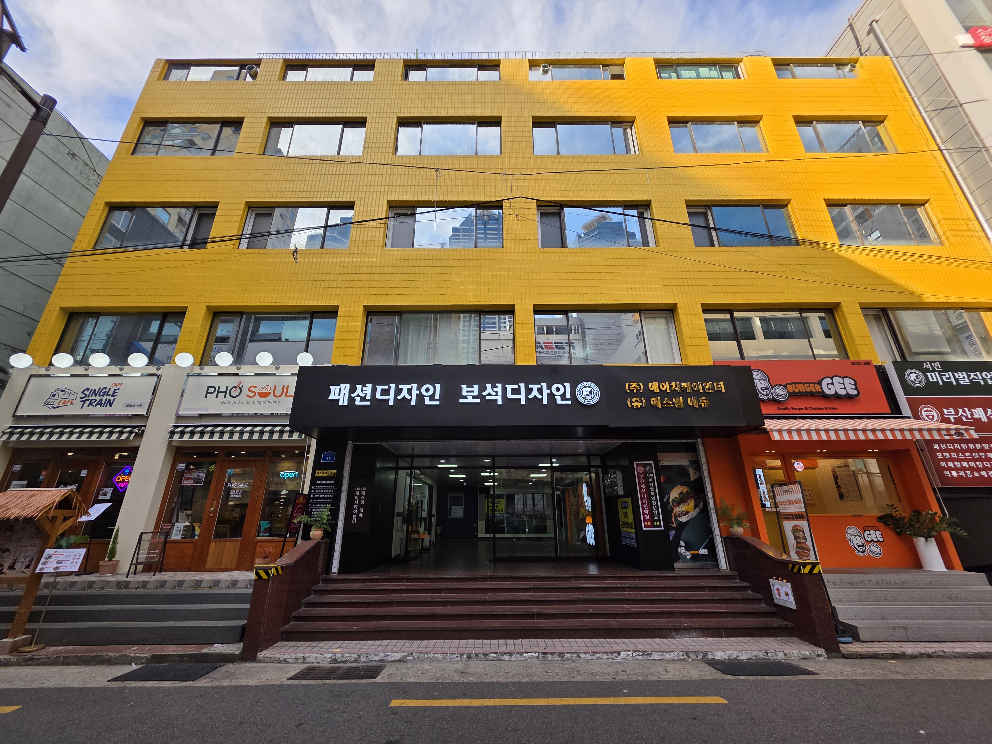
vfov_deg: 89.9
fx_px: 373
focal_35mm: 13
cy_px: 372
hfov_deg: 106.2
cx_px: 496
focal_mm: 2.2
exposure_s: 1/748
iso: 40
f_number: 1.9
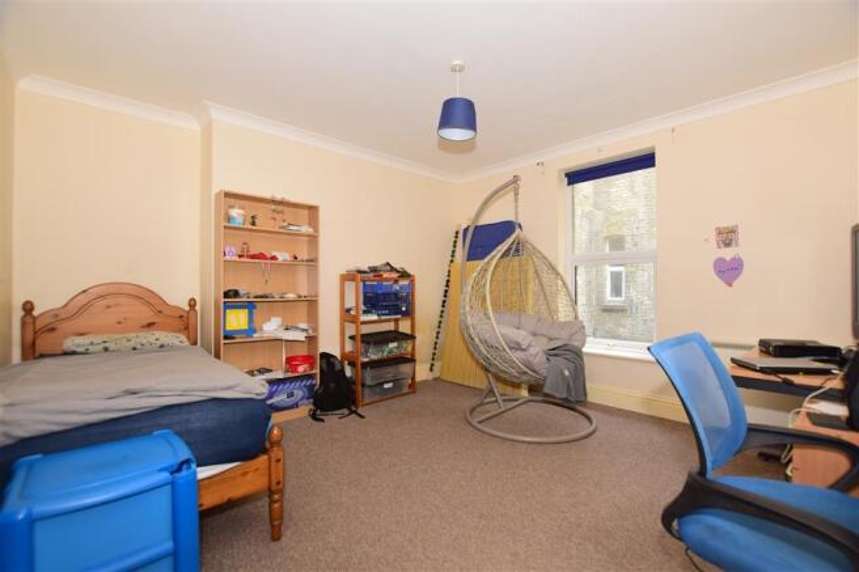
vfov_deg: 77.3
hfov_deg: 100.4
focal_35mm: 15
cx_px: 430
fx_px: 358
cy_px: 286
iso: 400
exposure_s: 1/8
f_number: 5.6
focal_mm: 10
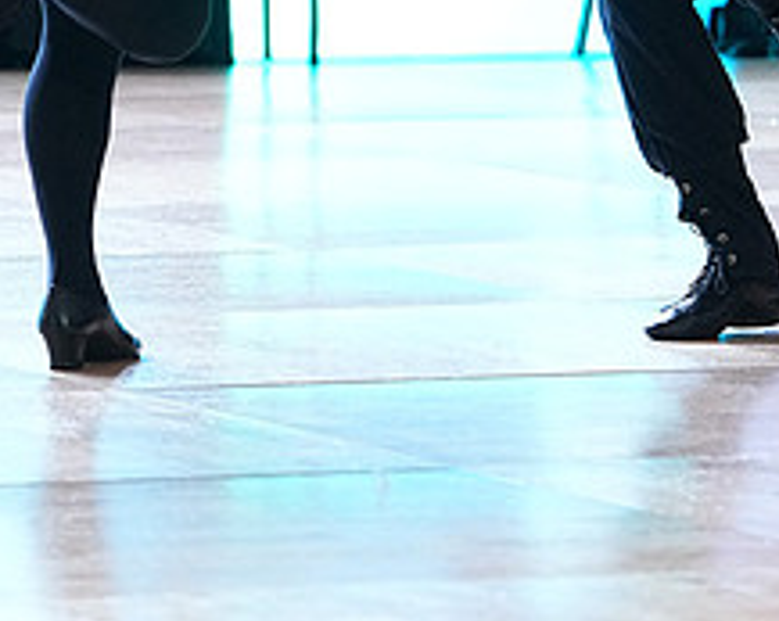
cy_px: -233
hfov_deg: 5.7
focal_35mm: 339
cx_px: 253
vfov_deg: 4.5
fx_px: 7805
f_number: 4
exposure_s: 1/400
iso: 2500
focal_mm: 135
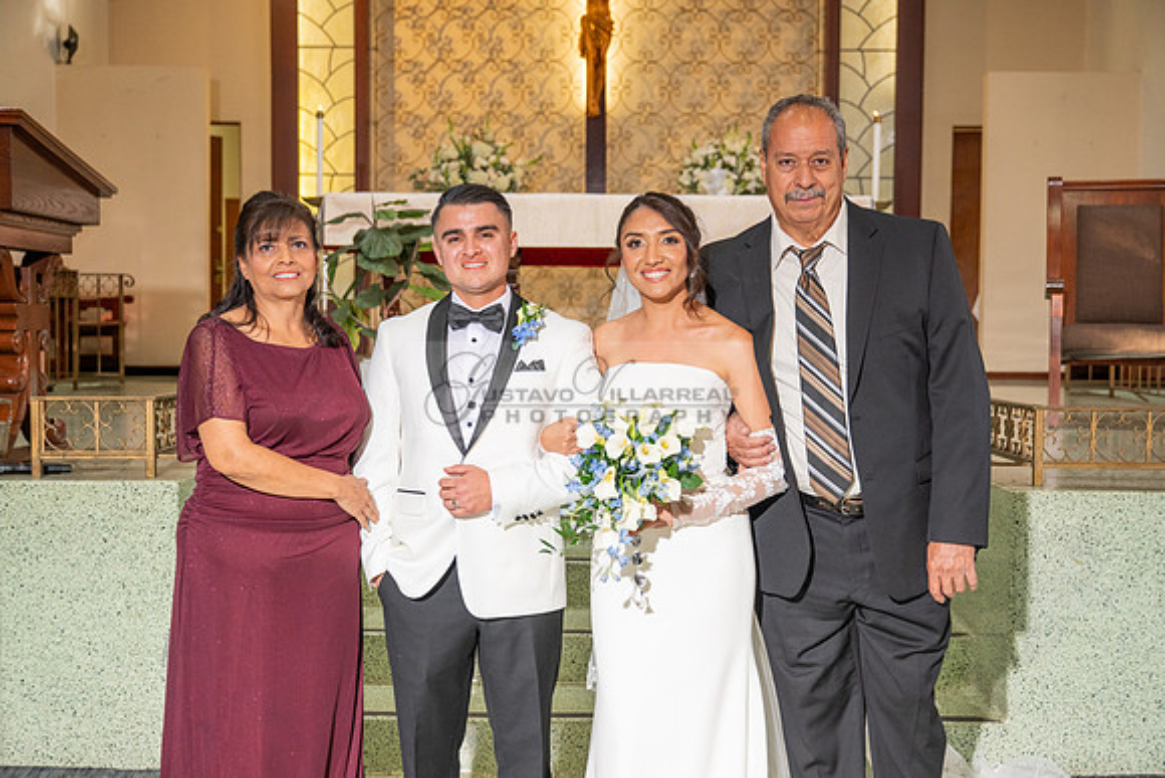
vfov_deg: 30.5
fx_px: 1424
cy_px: 389
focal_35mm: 44
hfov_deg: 44.5
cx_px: 582
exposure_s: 1/200
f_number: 4
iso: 800
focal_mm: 44
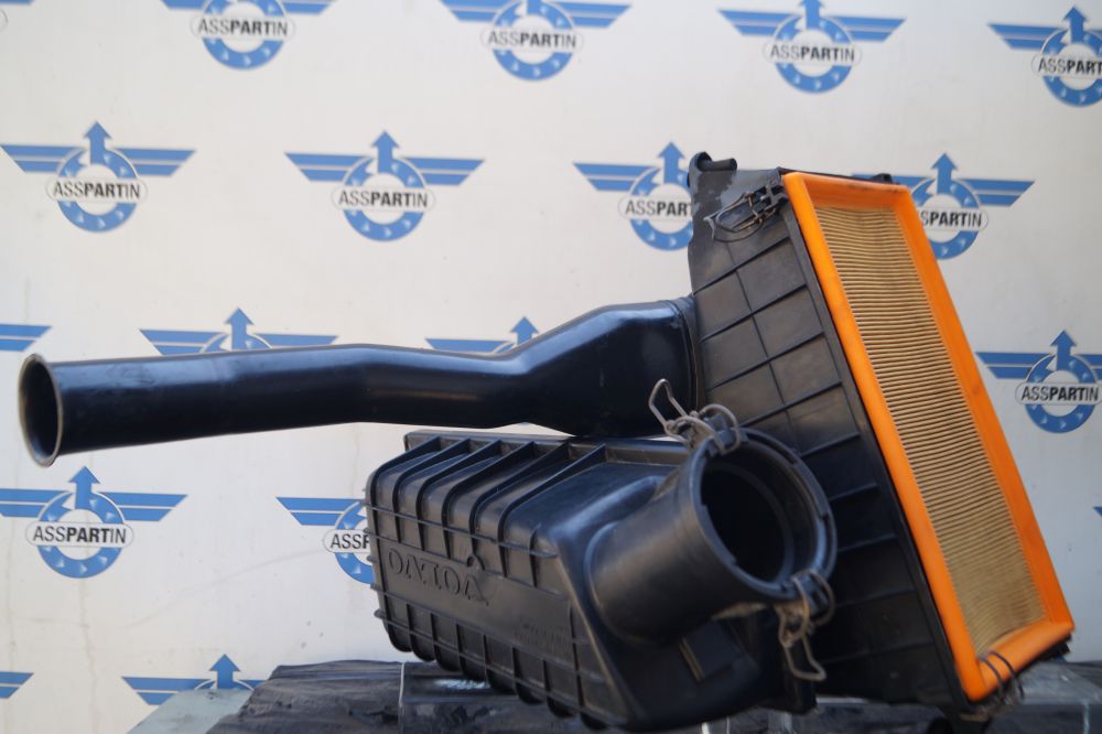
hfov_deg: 57.2
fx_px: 1010
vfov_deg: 39.9
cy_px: 367
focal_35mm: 33
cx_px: 551
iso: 100
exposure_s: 1/80
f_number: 4.5
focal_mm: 22
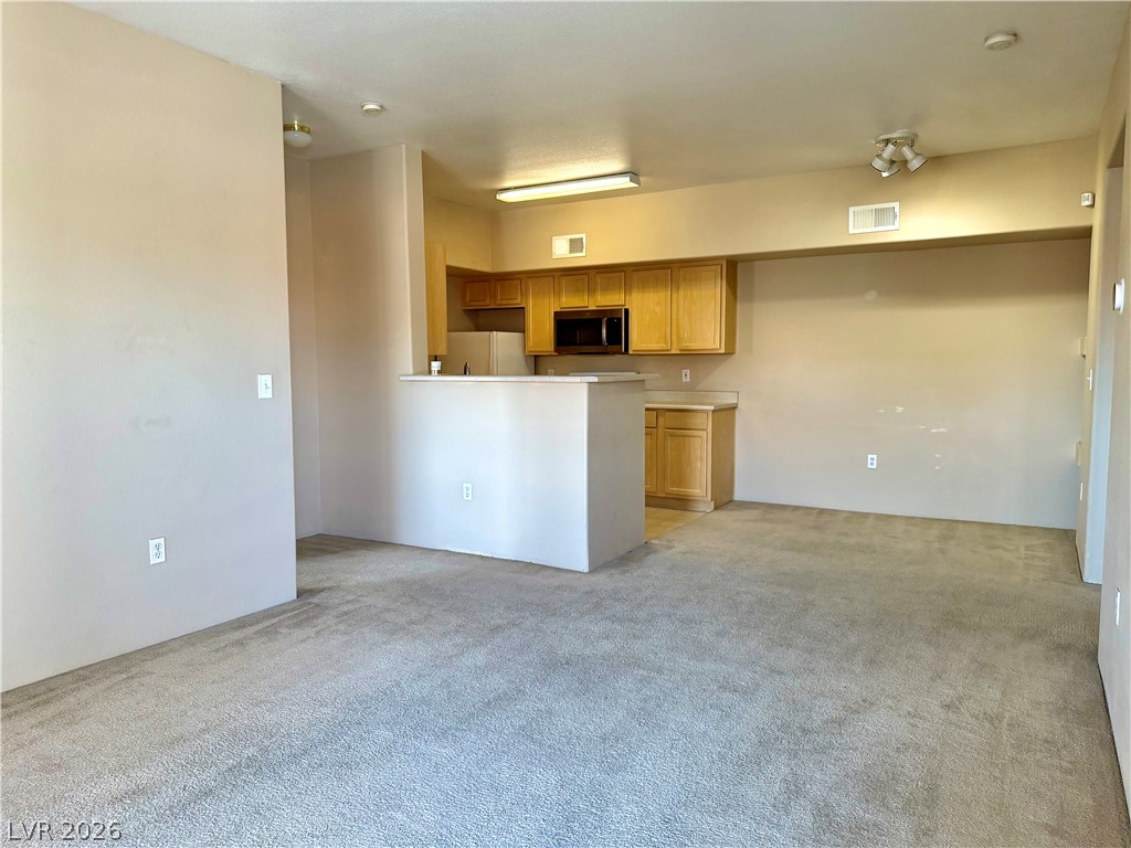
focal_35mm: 24
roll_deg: +0.2
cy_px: 424
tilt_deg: -4.3
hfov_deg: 71.6
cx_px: 566
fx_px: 784
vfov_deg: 56.8
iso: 160
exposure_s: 1/132
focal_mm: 6.76
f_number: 1.78
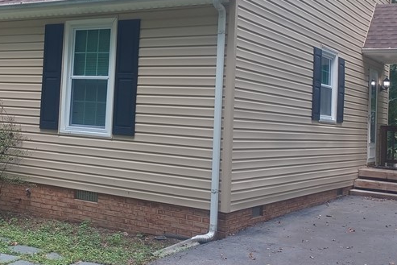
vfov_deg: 24.9
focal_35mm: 54
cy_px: 85
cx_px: 72
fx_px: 596
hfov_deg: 35.5
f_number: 1.8
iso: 80
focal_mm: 4.6
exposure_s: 1/50
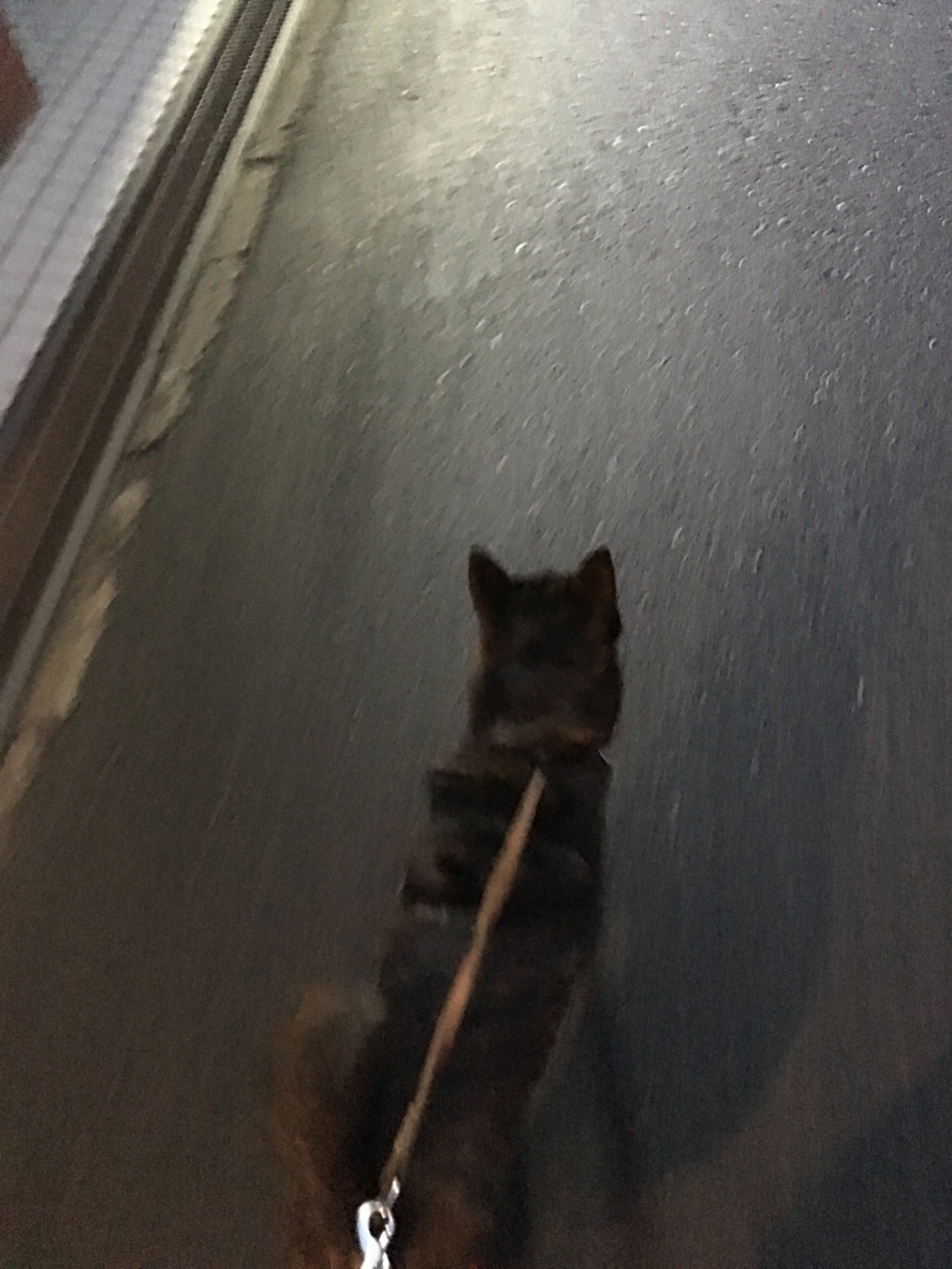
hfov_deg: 48.2
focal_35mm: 29
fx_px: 1063
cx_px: 476
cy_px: 634
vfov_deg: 61.7
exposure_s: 1/15
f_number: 2.2
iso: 2000
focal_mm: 4.15
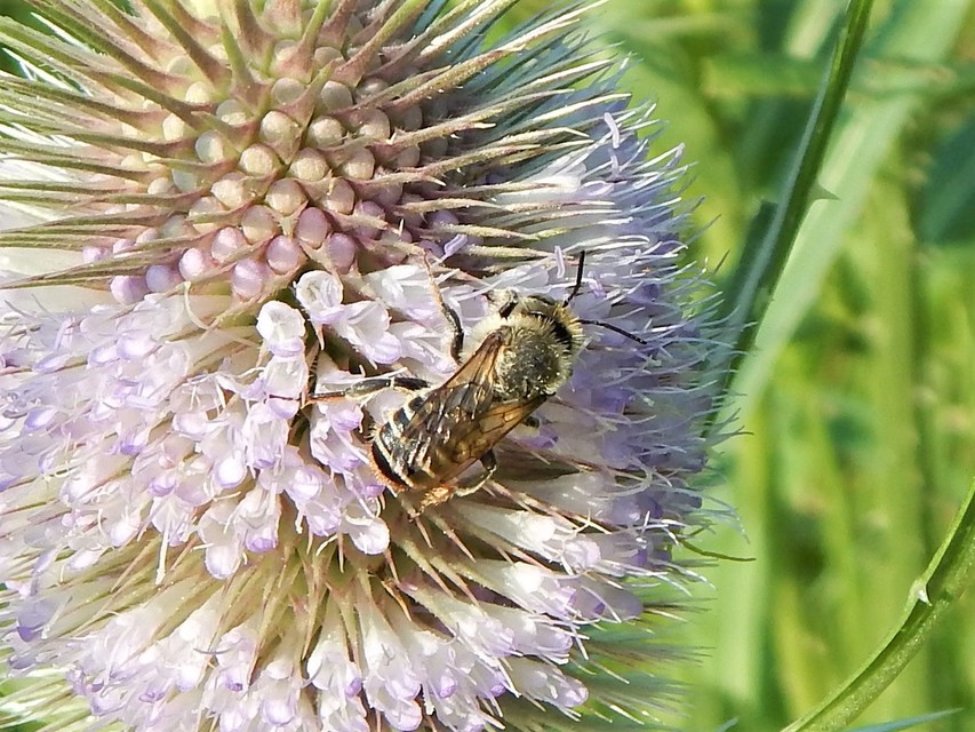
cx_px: 488
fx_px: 1070
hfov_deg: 49.0
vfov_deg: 37.7
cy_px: 366
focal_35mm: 38
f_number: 3.4
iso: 125
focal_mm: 6.8
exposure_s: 1/800
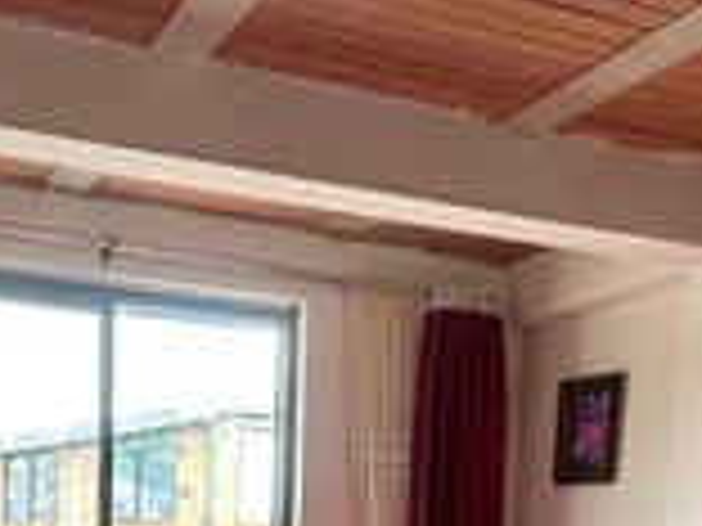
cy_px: 760
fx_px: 1217
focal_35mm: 60
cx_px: 295
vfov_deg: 21.1
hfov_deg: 32.1
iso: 125
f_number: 2.2
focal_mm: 2.22
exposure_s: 1/99
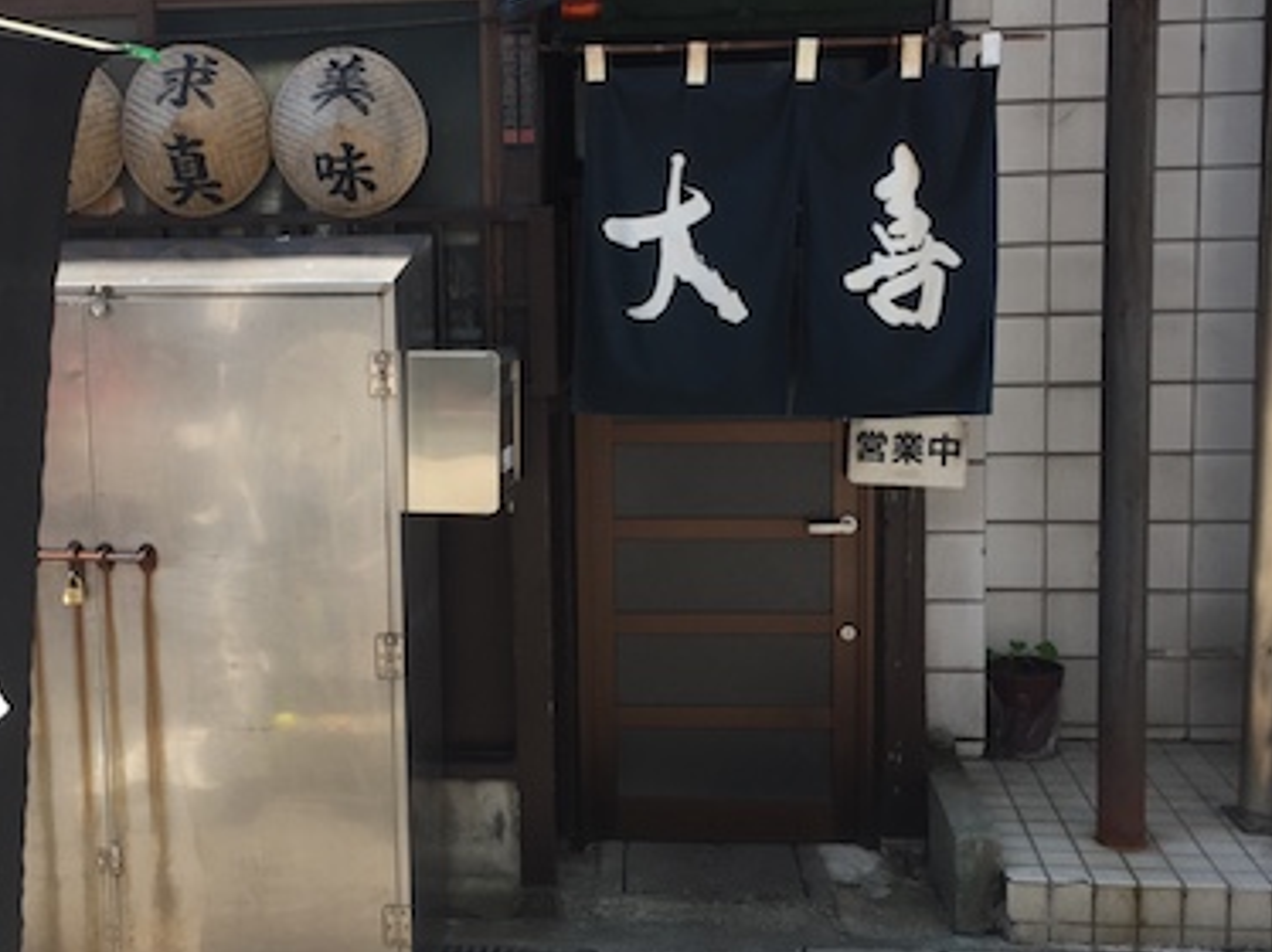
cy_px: 484
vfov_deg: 32.8
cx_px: 498
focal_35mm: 44
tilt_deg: -7.0
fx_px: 1616
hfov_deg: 42.7
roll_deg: +2.5
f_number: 2.2
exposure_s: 1/295
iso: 32
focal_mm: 4.15
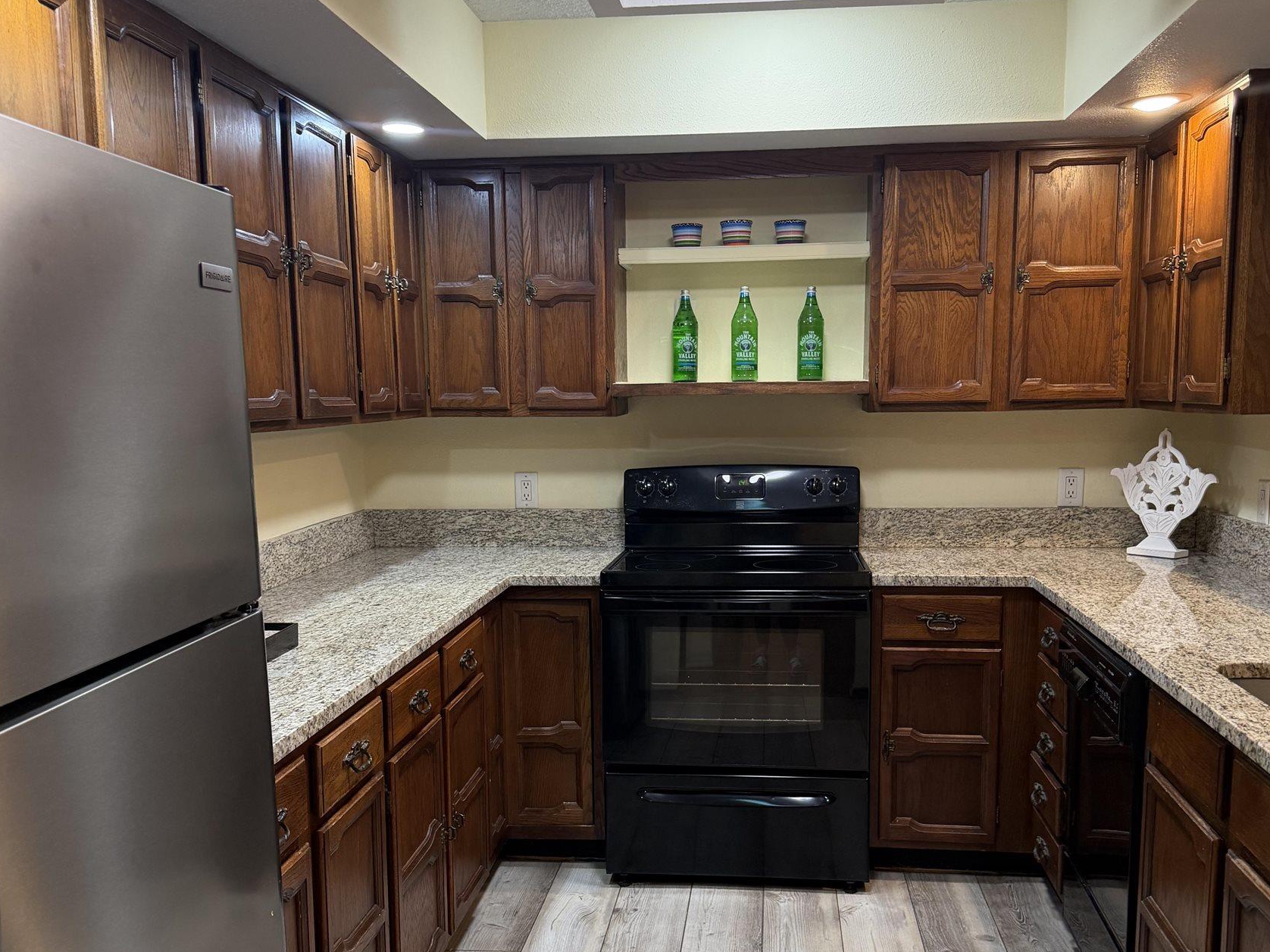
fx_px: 1211
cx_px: 638
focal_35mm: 33
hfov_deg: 55.4
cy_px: 579
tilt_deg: -8.9
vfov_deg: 42.7
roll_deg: -0.4
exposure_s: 1/120
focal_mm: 6.76
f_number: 1.78
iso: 250
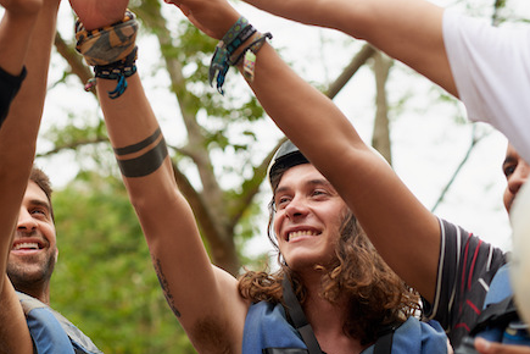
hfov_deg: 21.9
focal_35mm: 92
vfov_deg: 14.8
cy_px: 100
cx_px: 125
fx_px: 1354
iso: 125
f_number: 2.2
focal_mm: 50
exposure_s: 1/640
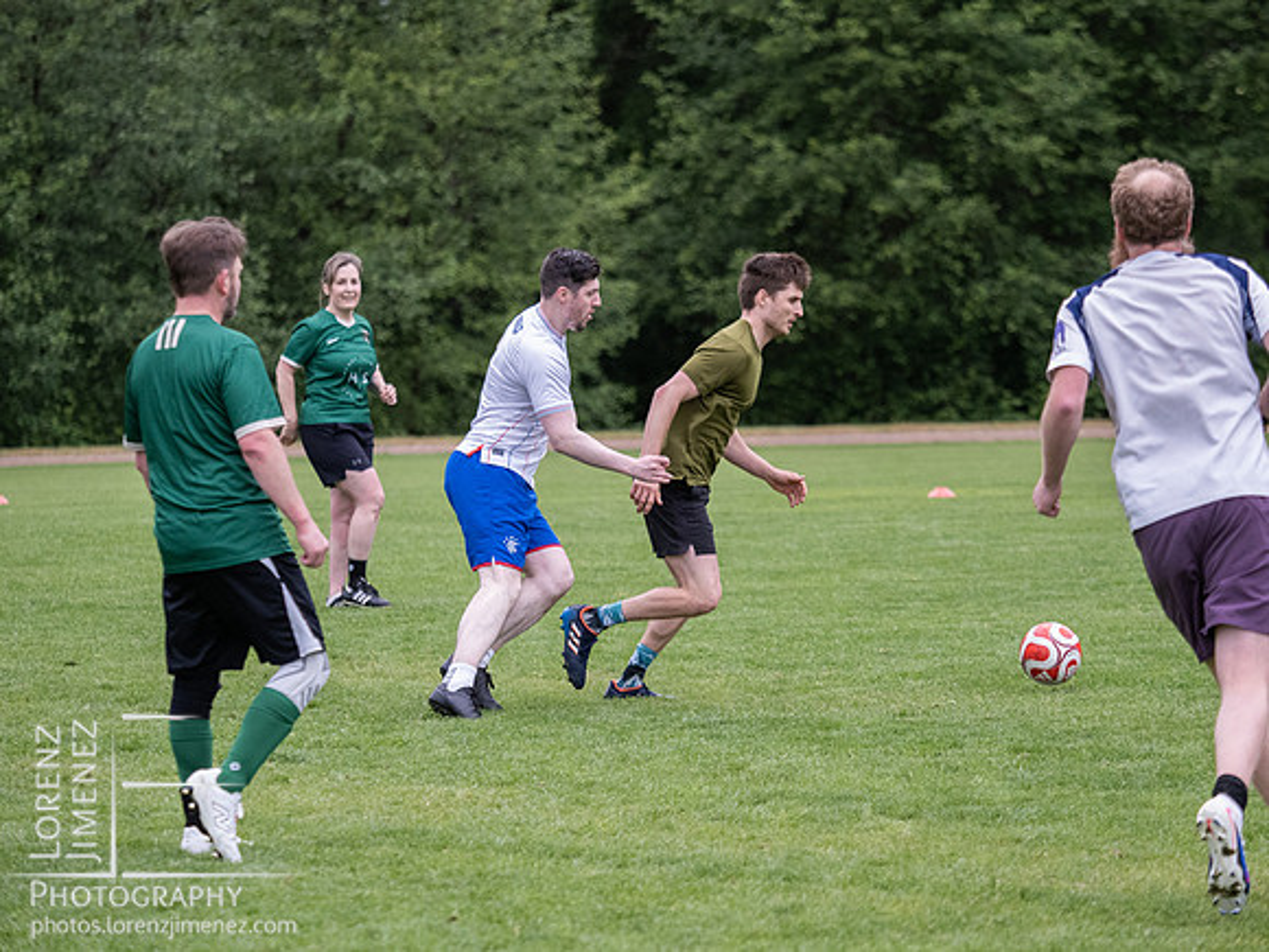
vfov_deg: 7.4
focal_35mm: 200
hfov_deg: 9.9
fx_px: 7332
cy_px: 476
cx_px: 634
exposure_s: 1/1250
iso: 1250
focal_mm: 100
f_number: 2.8
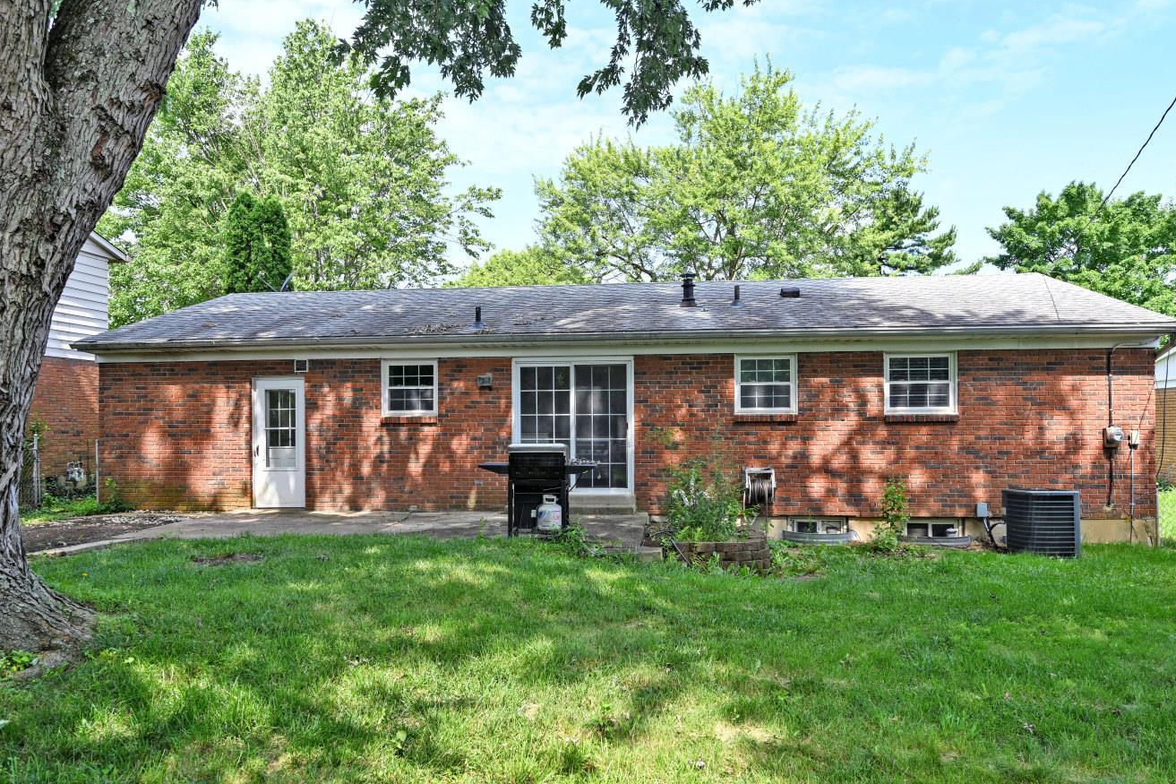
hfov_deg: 73.7
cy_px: 421
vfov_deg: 53.1
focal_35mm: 24
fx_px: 784
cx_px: 593
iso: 160
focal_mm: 21
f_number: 5.6
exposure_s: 1/250
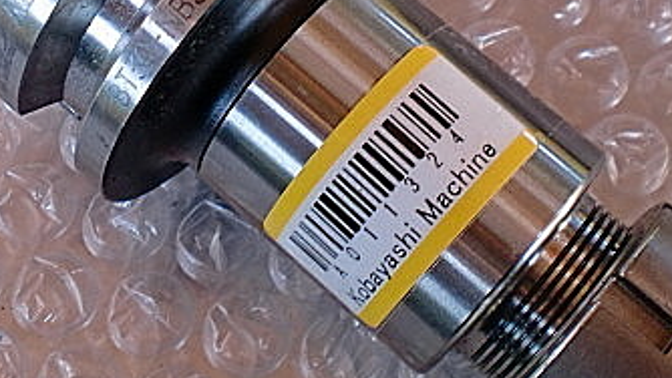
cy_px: 32
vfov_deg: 16.3
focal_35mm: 73
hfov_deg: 28.9
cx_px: 276
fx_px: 1301
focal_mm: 6.3
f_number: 3.1
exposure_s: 1/60
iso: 160
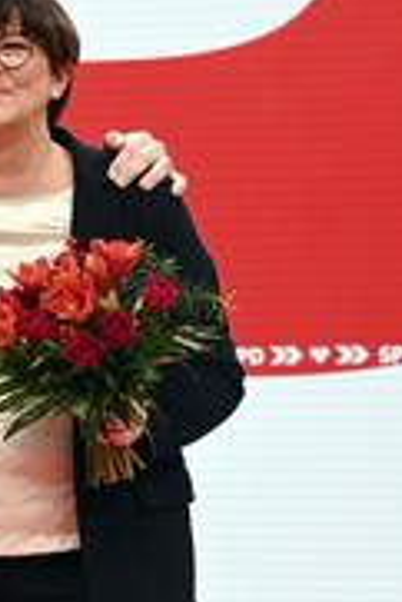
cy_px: 279
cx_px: -184
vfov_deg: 10.1
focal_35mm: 204
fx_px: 3410
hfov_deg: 6.7
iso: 5000
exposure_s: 1/500
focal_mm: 82
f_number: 5.6
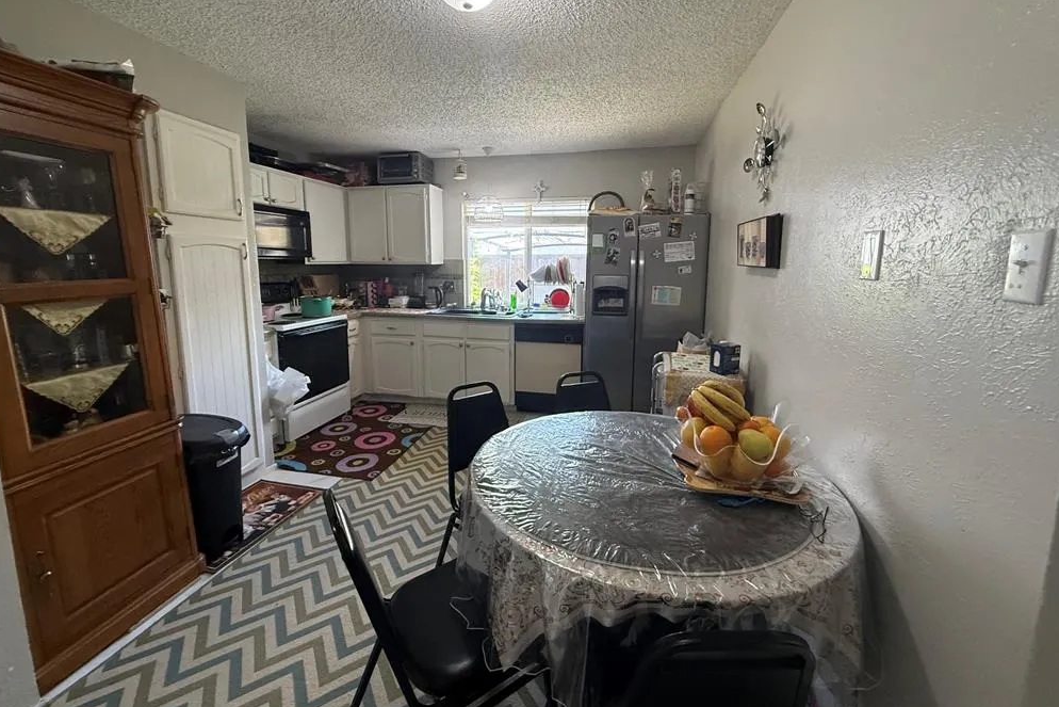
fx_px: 441
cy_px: 320
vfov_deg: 77.1
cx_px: 535
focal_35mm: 15
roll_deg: -0.4
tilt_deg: -7.3
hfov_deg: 100.4
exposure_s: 1/120
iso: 400
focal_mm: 2.22
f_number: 2.2
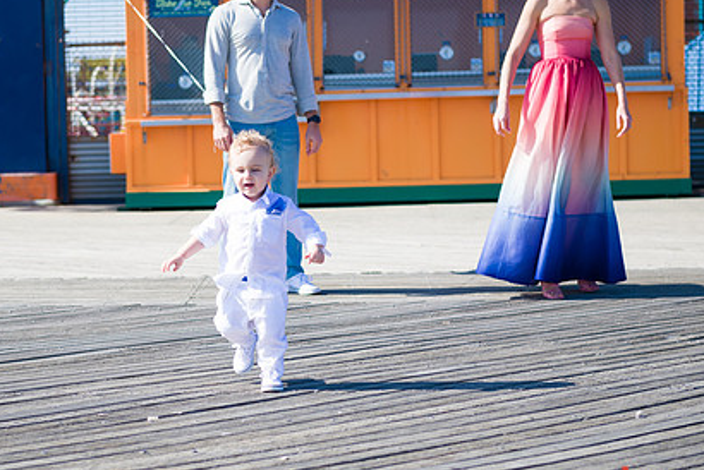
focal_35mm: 99
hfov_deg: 20.5
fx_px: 1937
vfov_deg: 13.8
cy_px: 224
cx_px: 246
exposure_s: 1/1600
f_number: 5
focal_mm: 70
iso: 200
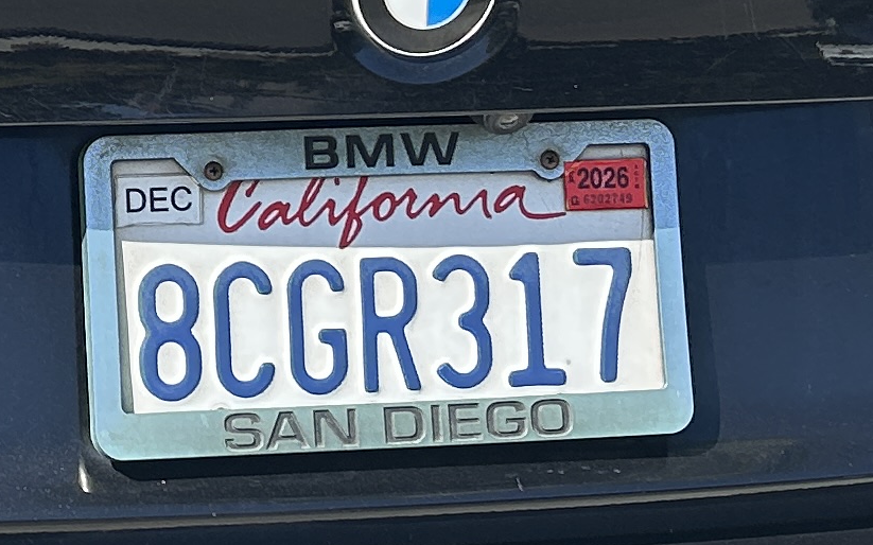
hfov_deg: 15.1
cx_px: -98
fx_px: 3211
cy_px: 67
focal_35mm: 135
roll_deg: -2.4
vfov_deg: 9.7
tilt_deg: -20.2
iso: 50
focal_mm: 5.7
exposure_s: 1/1597
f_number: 1.5
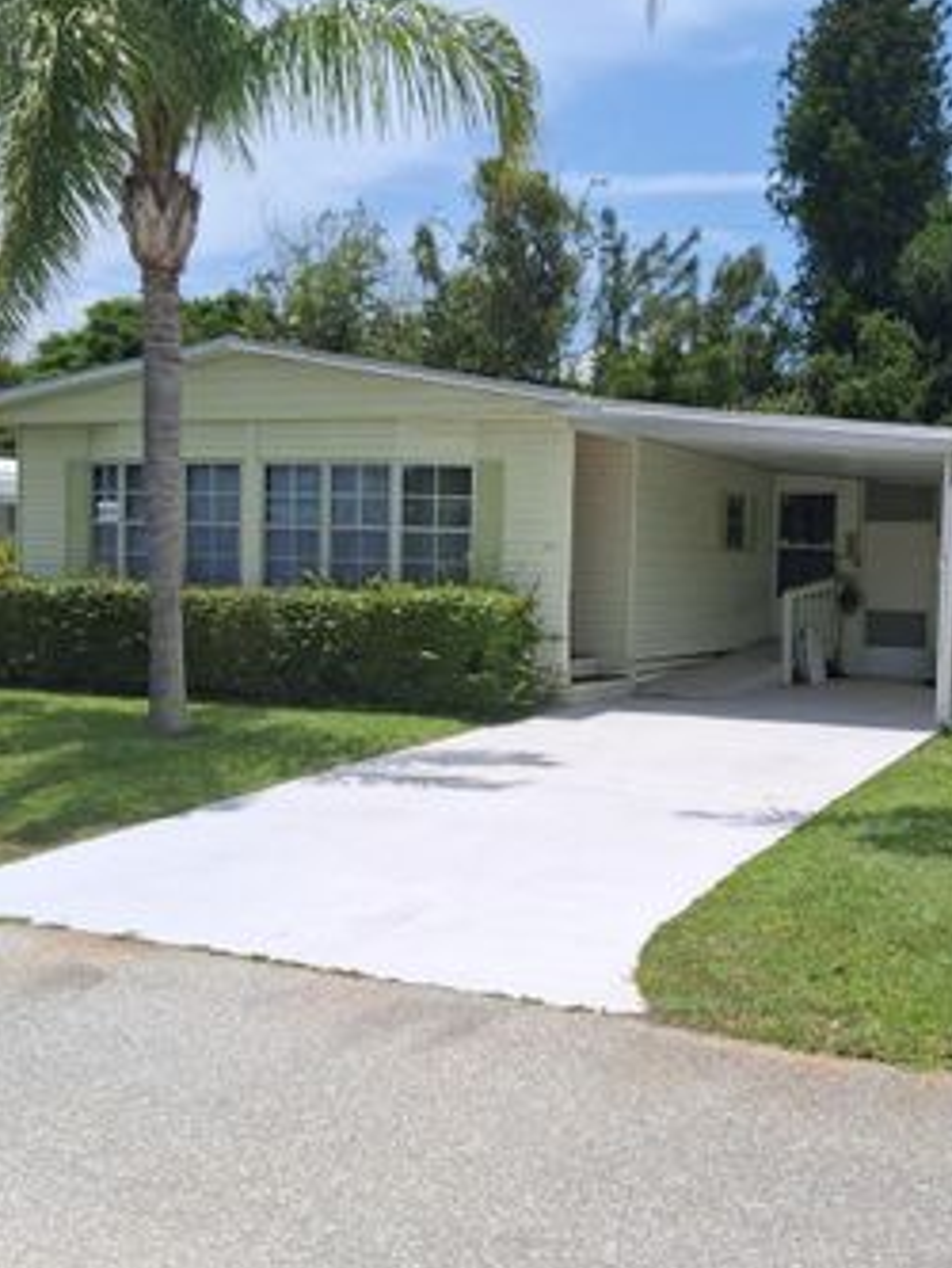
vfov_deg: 47.8
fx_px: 1429
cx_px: 583
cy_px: 642
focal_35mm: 39
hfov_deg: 36.7
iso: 25
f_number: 1.8
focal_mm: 3.98
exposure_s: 1/951
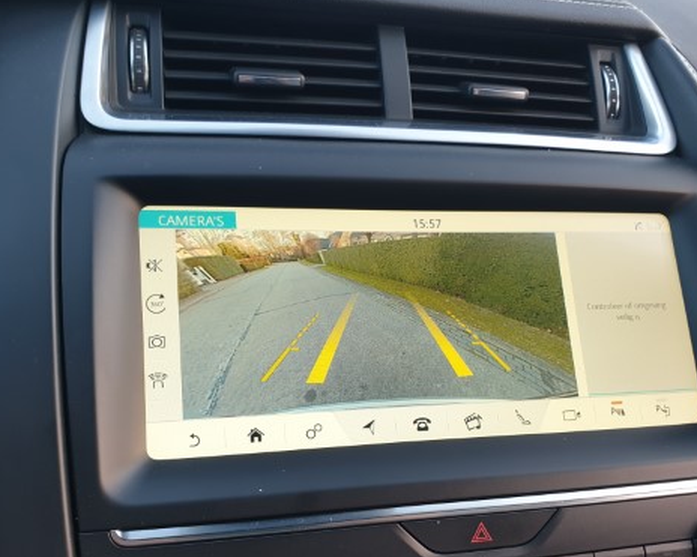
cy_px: 351
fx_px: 722
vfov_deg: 41.9
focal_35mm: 35
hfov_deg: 51.4
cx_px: 394
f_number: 2.4
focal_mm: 4.3
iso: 64
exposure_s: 1/60
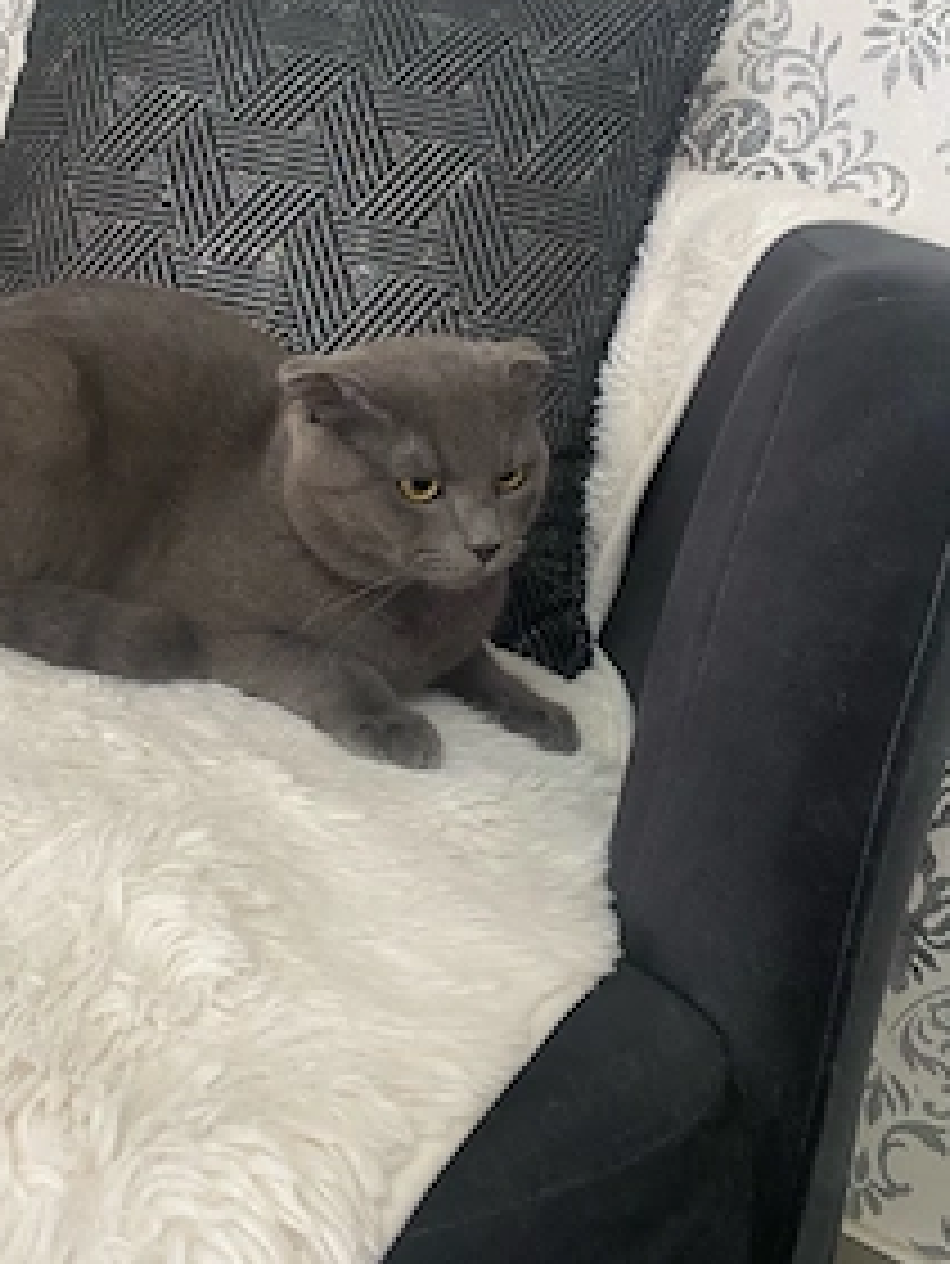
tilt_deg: -8.2
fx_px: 1353
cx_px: 347
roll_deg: -7.1
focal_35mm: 37
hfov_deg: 38.4
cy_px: 436
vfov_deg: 49.4
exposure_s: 1/60
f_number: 1.8
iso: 320
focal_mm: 4.25
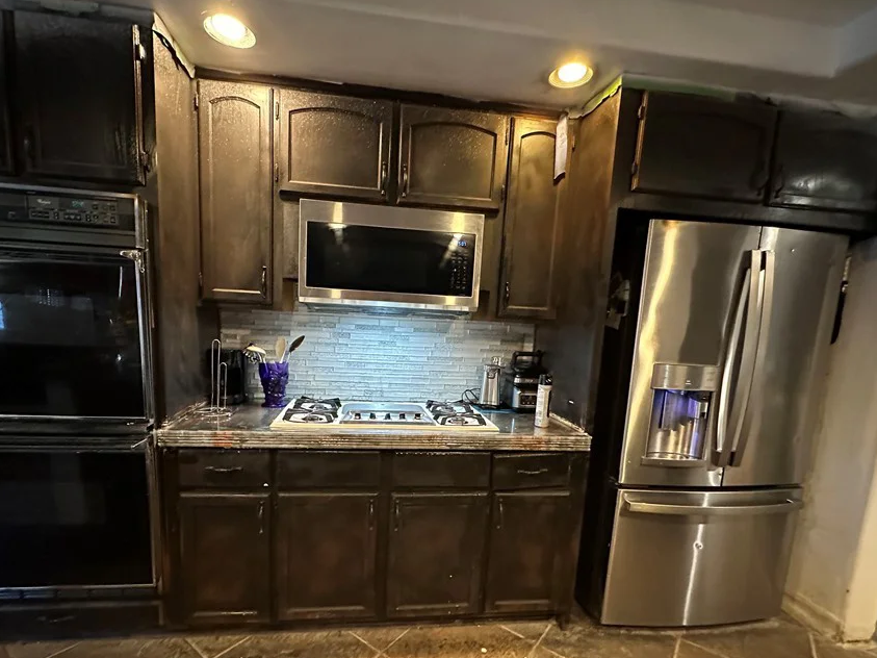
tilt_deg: -7.7
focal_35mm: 17
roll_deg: -3.1
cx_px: 415
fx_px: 431
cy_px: 382
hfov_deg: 91.0
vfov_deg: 74.2
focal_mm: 2.22
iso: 1250
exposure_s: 1/60
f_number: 2.2
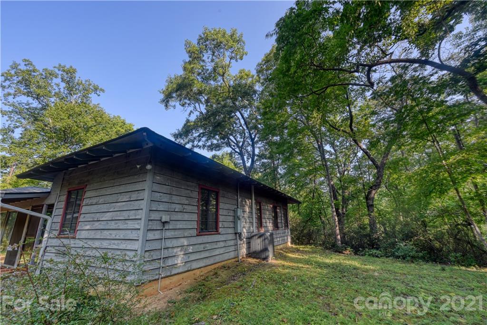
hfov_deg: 104.2
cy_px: 162
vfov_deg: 81.2
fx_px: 189
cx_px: 244
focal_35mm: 14
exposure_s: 1/15
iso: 100
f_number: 10
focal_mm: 14
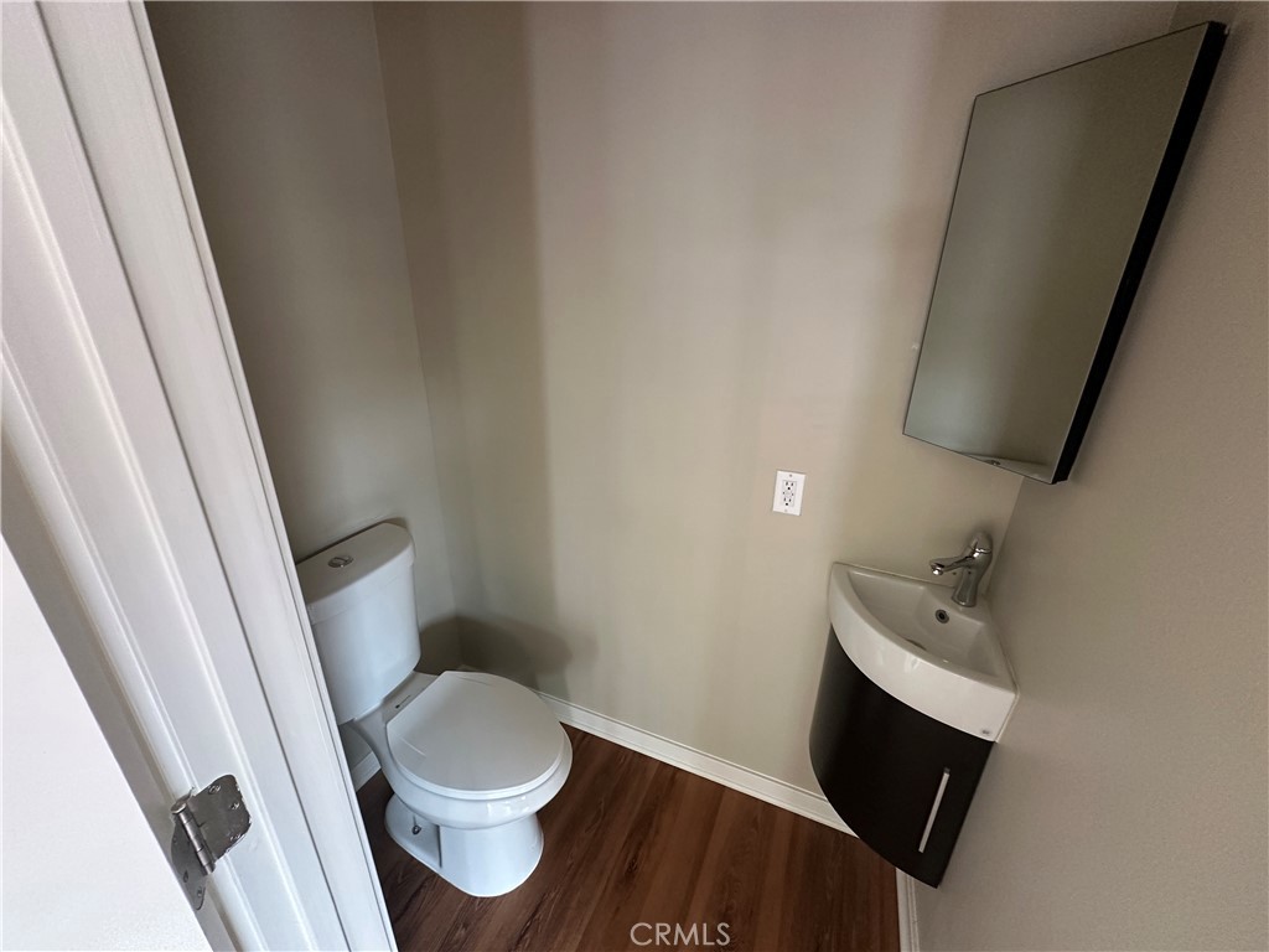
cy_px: 476
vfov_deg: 85.7
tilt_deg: -21.3
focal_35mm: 14
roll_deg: -1.7
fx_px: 513
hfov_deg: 102.1
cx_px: 634
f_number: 2.2
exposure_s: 1/63
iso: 320
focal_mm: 2.22
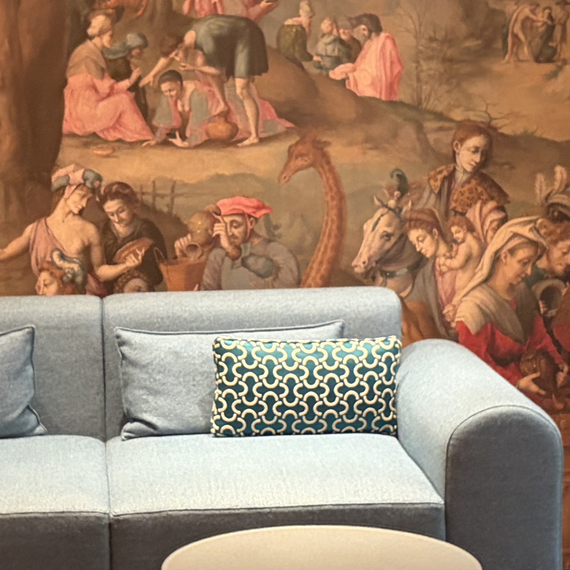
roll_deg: +1.0
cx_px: 229
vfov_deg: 16.6
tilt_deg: -7.5
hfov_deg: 16.6
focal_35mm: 105
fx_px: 1956
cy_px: 316
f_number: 1.6
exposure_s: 1/50
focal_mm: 5.96
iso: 250
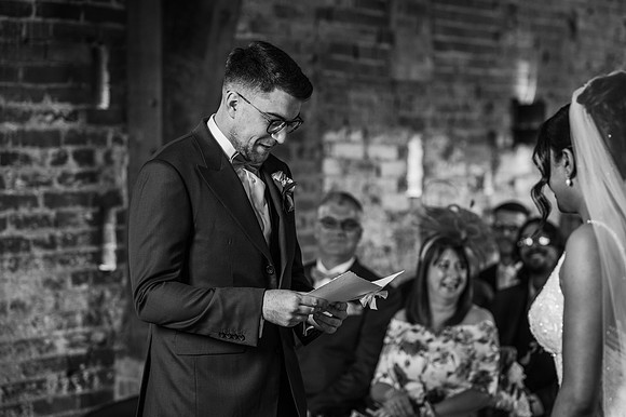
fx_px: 1477
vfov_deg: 16.1
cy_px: 208
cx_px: 313
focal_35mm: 85
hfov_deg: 23.9
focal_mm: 85
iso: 1100
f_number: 2.5
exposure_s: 1/200
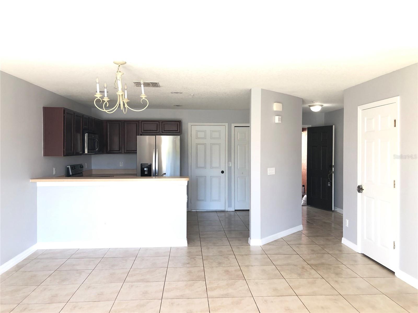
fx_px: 338
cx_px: 209
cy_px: 156
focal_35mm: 28
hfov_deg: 63.4
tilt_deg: -1.1
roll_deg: -0.5
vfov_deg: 49.7
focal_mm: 3.99
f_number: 1.8
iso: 40
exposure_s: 1/30
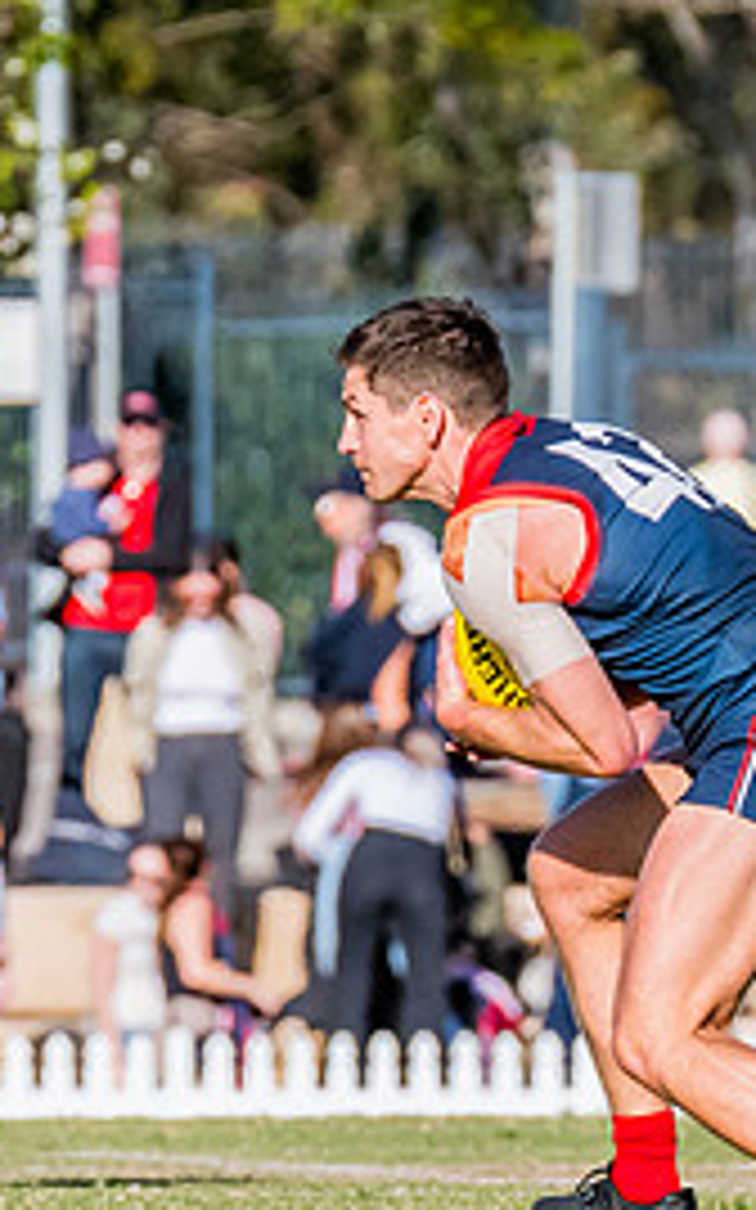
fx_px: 43538
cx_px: 699
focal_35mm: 1320
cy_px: 631
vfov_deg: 1.6
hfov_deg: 1.0
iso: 800
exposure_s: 1/1600
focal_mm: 360
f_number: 10
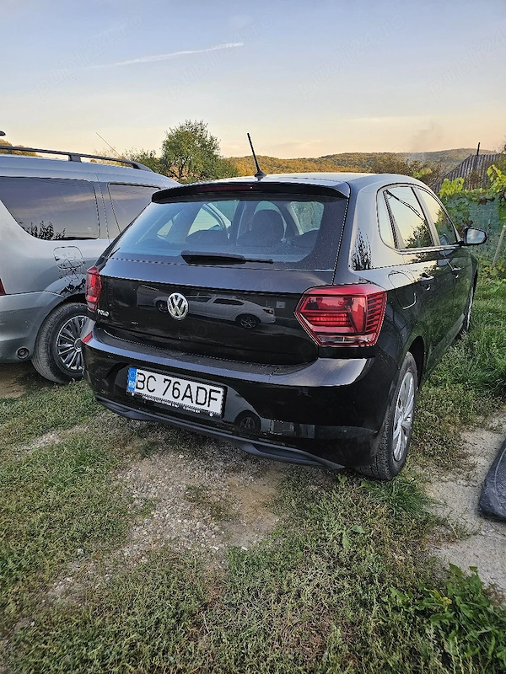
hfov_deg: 58.9
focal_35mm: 23
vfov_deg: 73.9
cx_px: 253
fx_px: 448
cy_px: 337
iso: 50
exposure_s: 1/182
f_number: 1.7
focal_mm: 6.3
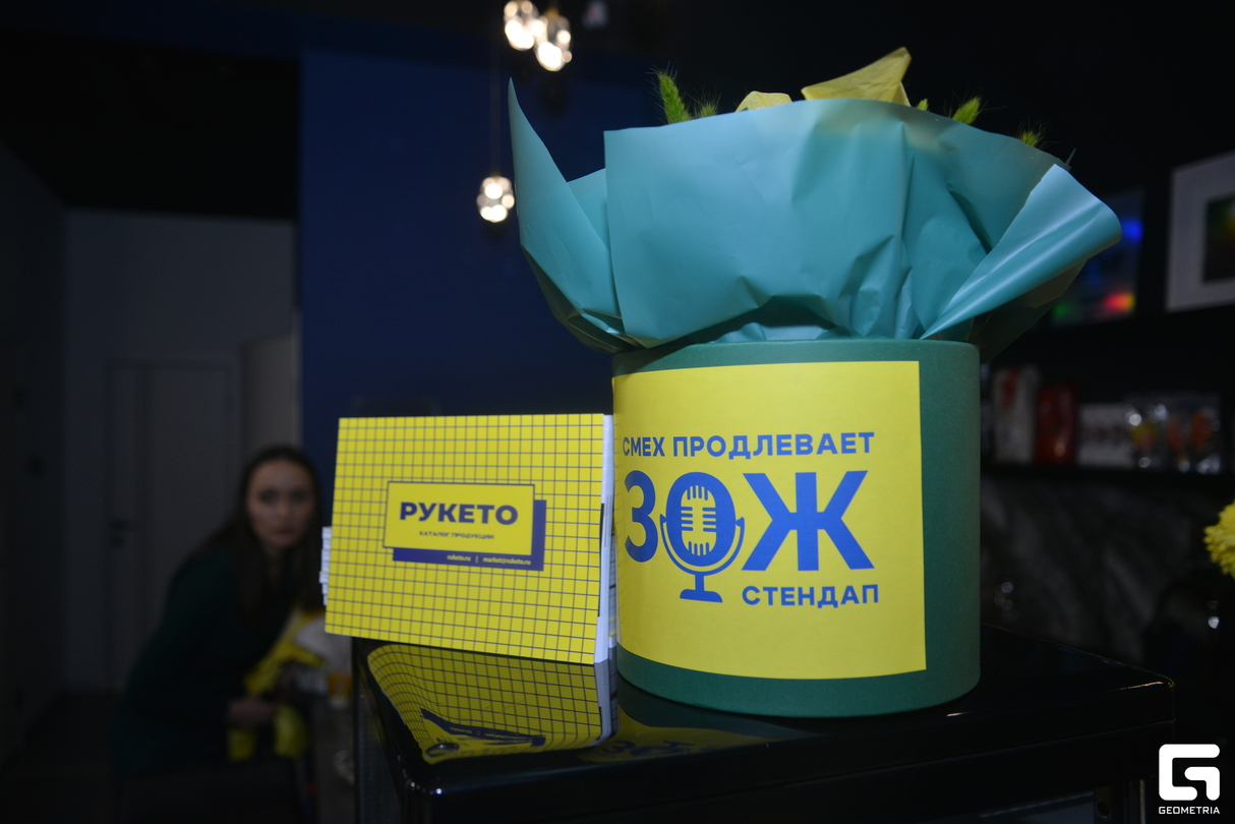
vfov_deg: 45.0
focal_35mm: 29
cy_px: 412
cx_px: 618
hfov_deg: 63.6
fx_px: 995
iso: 640
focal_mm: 29
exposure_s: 1/125
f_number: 3.8
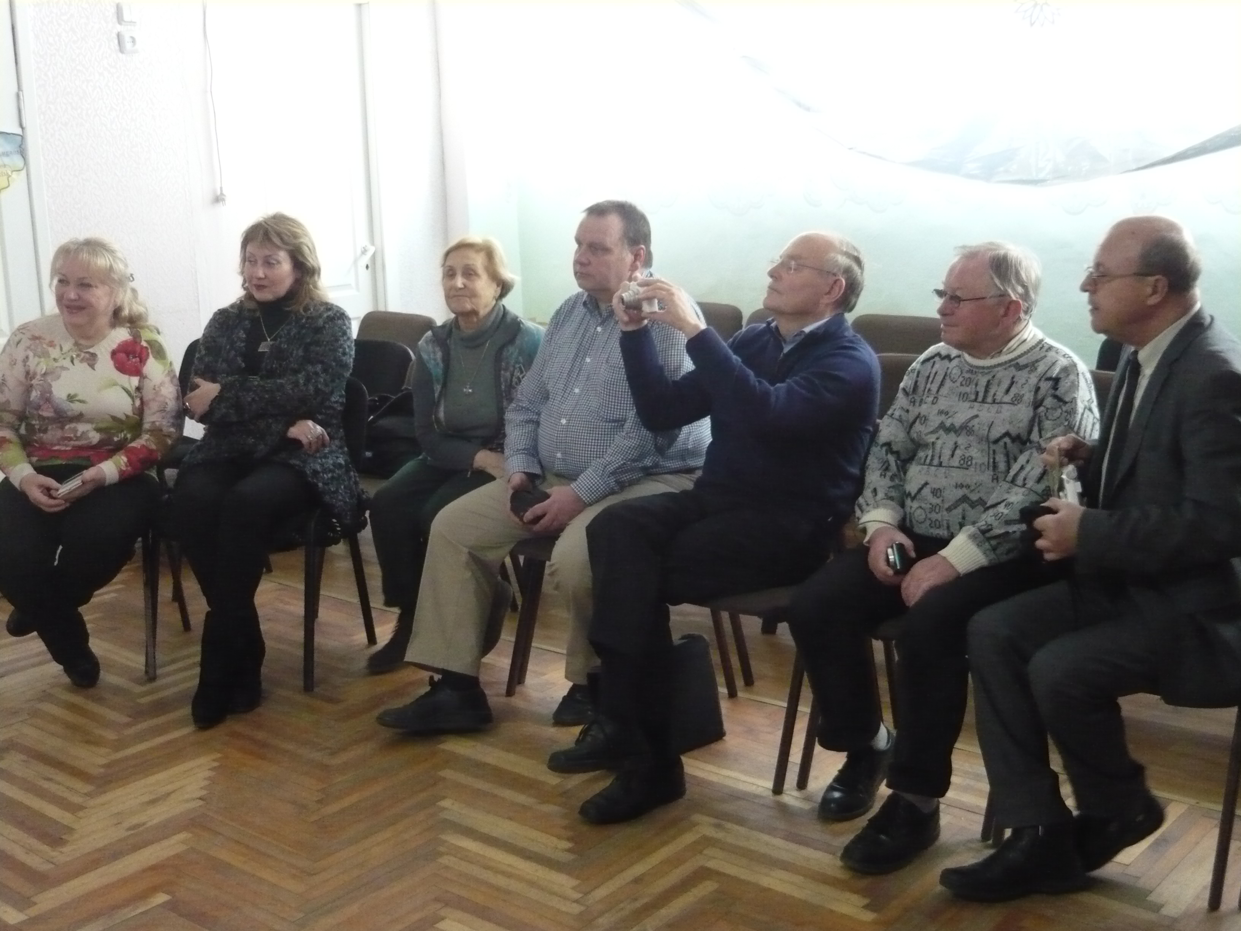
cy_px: 466
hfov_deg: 45.8
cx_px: 620
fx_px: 1470
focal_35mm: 41
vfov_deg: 35.1
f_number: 3
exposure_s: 1/40
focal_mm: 6.8
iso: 800
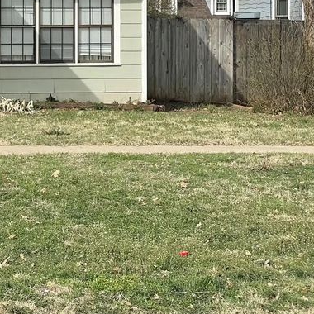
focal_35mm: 124
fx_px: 1273
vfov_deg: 13.9
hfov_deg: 13.6
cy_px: 32
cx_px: -81
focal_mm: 6
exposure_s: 1/1497
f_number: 2
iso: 25
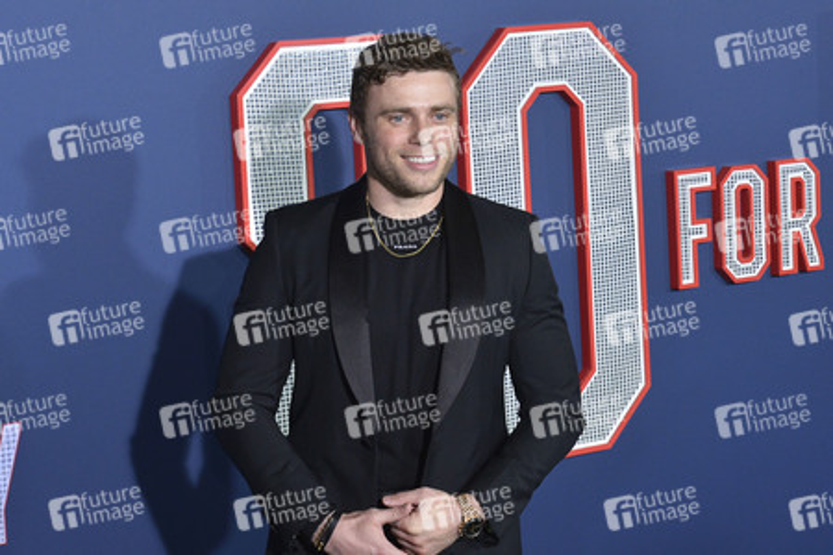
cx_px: 416
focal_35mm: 70
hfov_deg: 28.8
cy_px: 278
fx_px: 1620
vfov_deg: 19.5
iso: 2000
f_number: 6.3
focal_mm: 70
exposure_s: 1/320
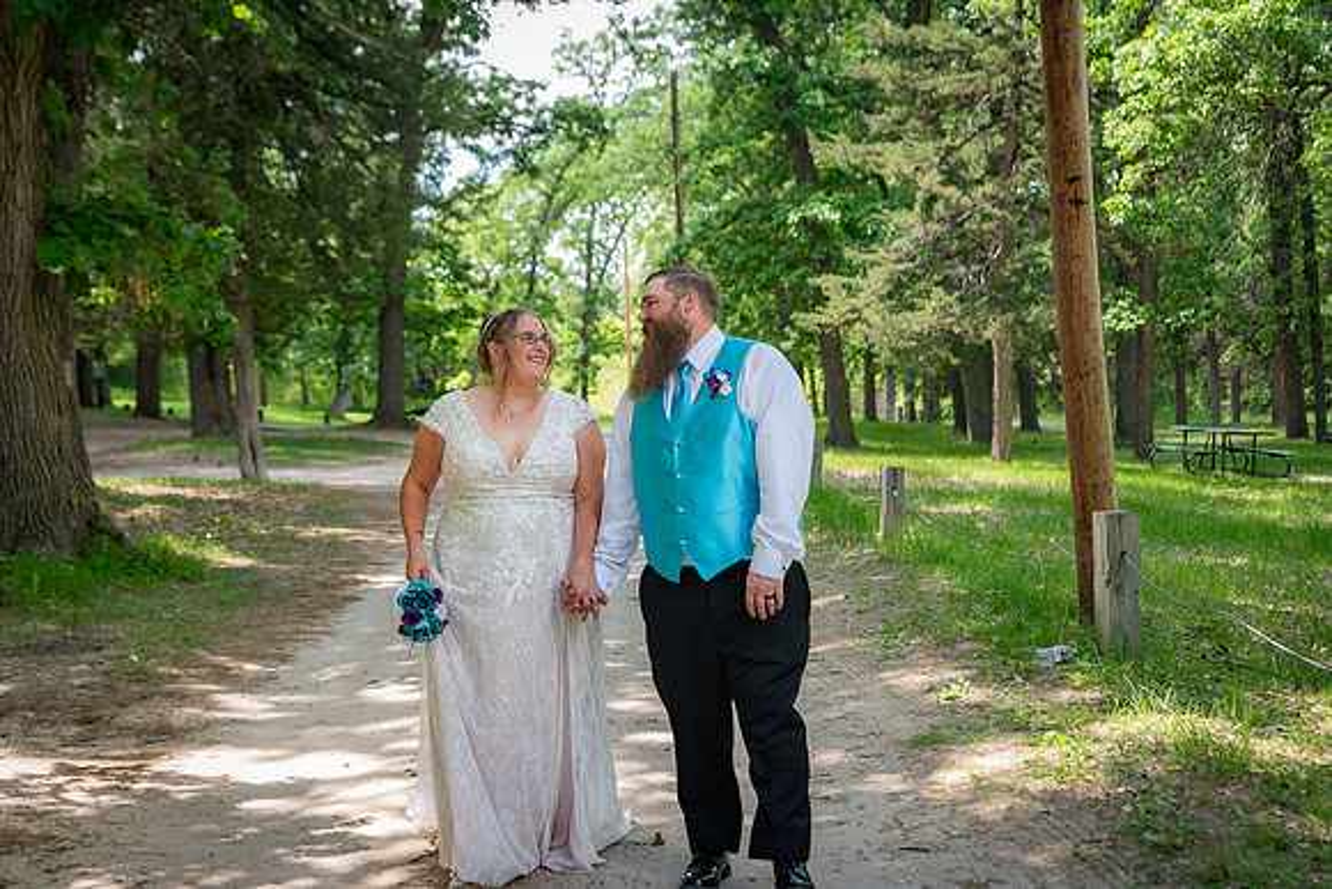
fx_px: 1850
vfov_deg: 27.0
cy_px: 444
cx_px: 666
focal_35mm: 50
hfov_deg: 39.6
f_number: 4
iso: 200
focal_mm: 50
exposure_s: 1/160
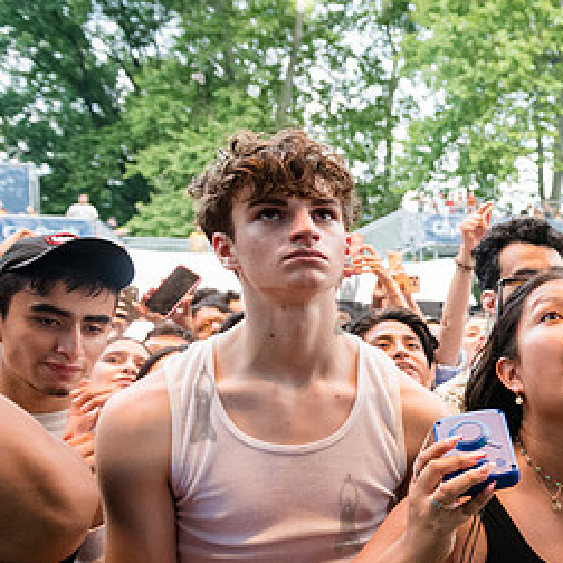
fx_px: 865
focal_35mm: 47
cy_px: 403
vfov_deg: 35.5
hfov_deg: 31.5
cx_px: 634
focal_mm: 24
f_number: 3.5
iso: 5000
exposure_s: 1/200
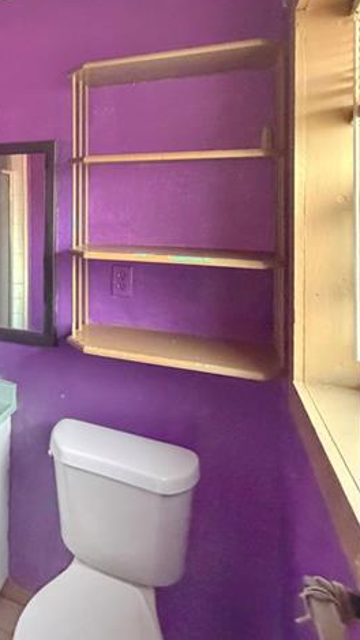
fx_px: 424
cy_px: 312
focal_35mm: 25
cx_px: -7
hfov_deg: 39.9
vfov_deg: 74.0
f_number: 2.2
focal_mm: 2.22
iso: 1250
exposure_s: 1/60
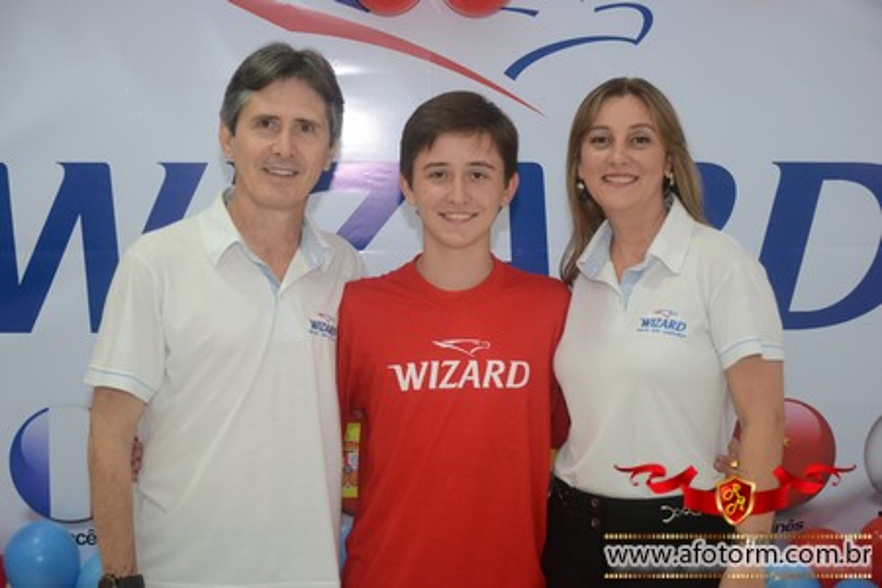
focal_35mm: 66
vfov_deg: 20.6
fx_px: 1617
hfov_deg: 30.5
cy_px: 294
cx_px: 441
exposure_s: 1/125
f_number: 4.5
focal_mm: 44
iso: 1600
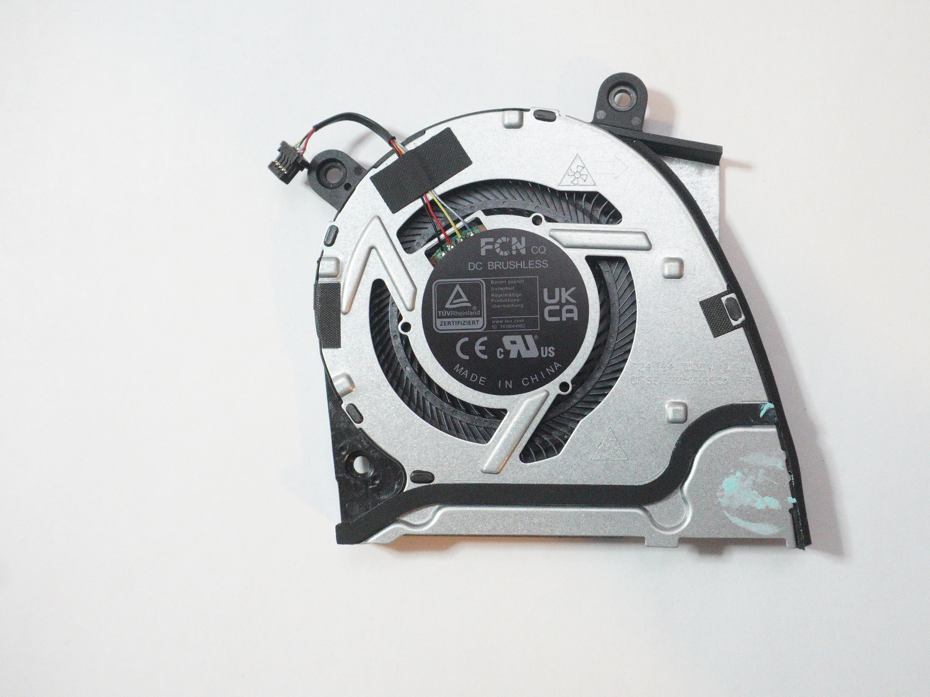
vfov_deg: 37.7
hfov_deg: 48.7
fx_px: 1021
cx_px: 546
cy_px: 331
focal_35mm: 38
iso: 8000
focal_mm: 20
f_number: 5.6
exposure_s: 1/200
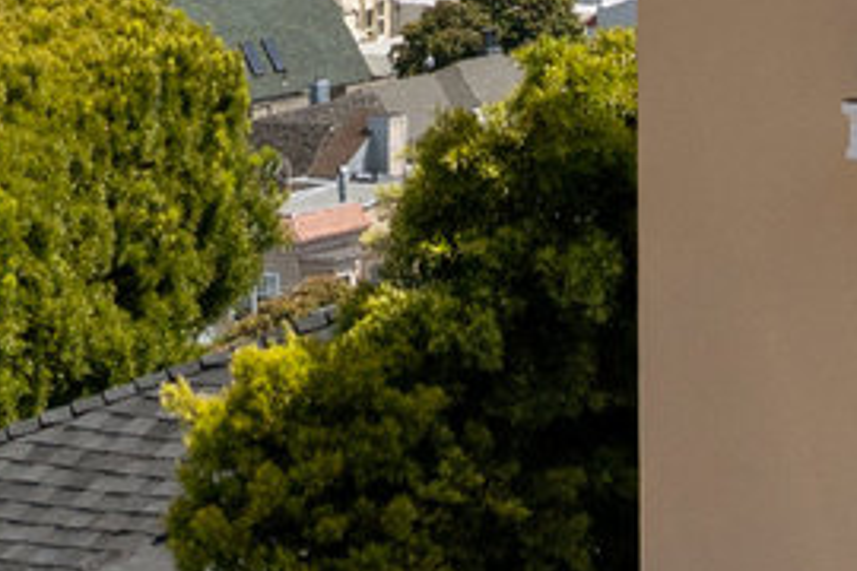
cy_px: -1493
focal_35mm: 466
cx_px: -98
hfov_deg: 4.4
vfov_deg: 2.9
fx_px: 11093
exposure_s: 1/1250
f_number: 9
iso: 400
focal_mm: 63
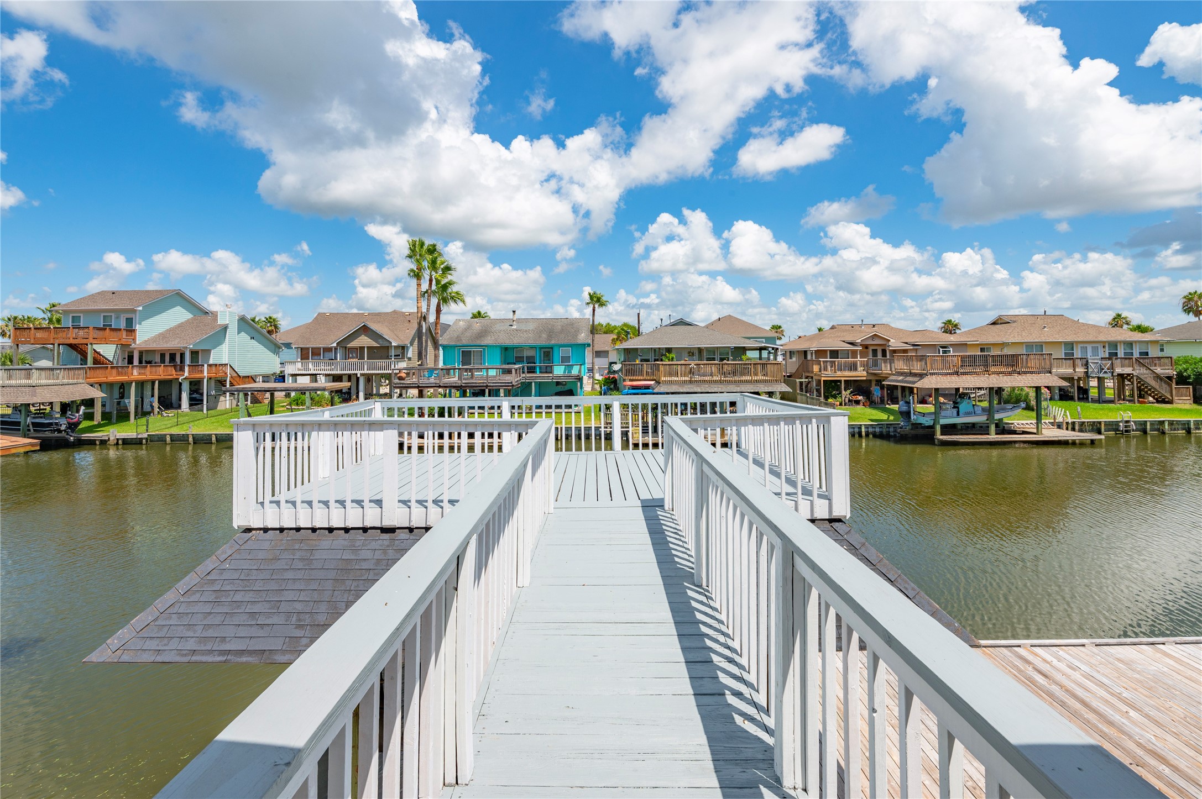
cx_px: 601
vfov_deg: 73.7
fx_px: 534
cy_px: 400
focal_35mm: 16
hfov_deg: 96.8
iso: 125
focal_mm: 16
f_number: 13
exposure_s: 1/320
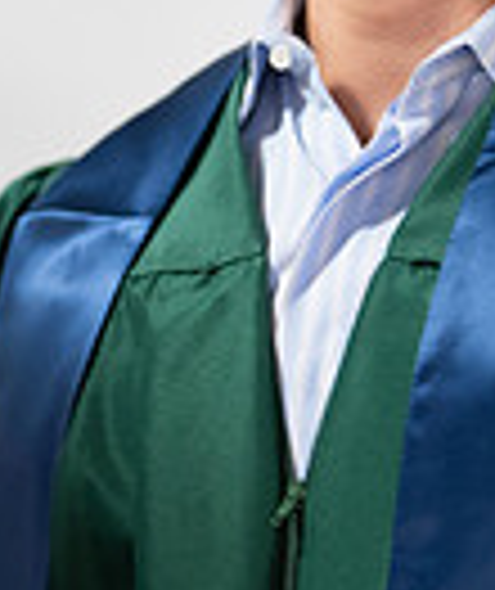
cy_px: 195
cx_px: 283
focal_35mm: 240
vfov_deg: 7.9
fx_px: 4270
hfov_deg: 6.6
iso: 640
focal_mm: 50
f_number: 1.2
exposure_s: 1/320
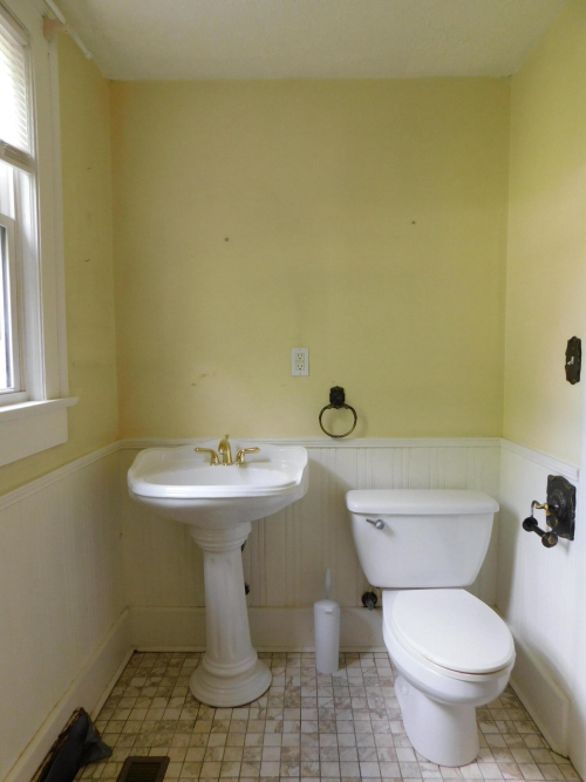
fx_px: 519
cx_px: 293
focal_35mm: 23
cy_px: 391
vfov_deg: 73.9
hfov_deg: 58.9
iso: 180
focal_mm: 4
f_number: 3
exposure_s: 1/30
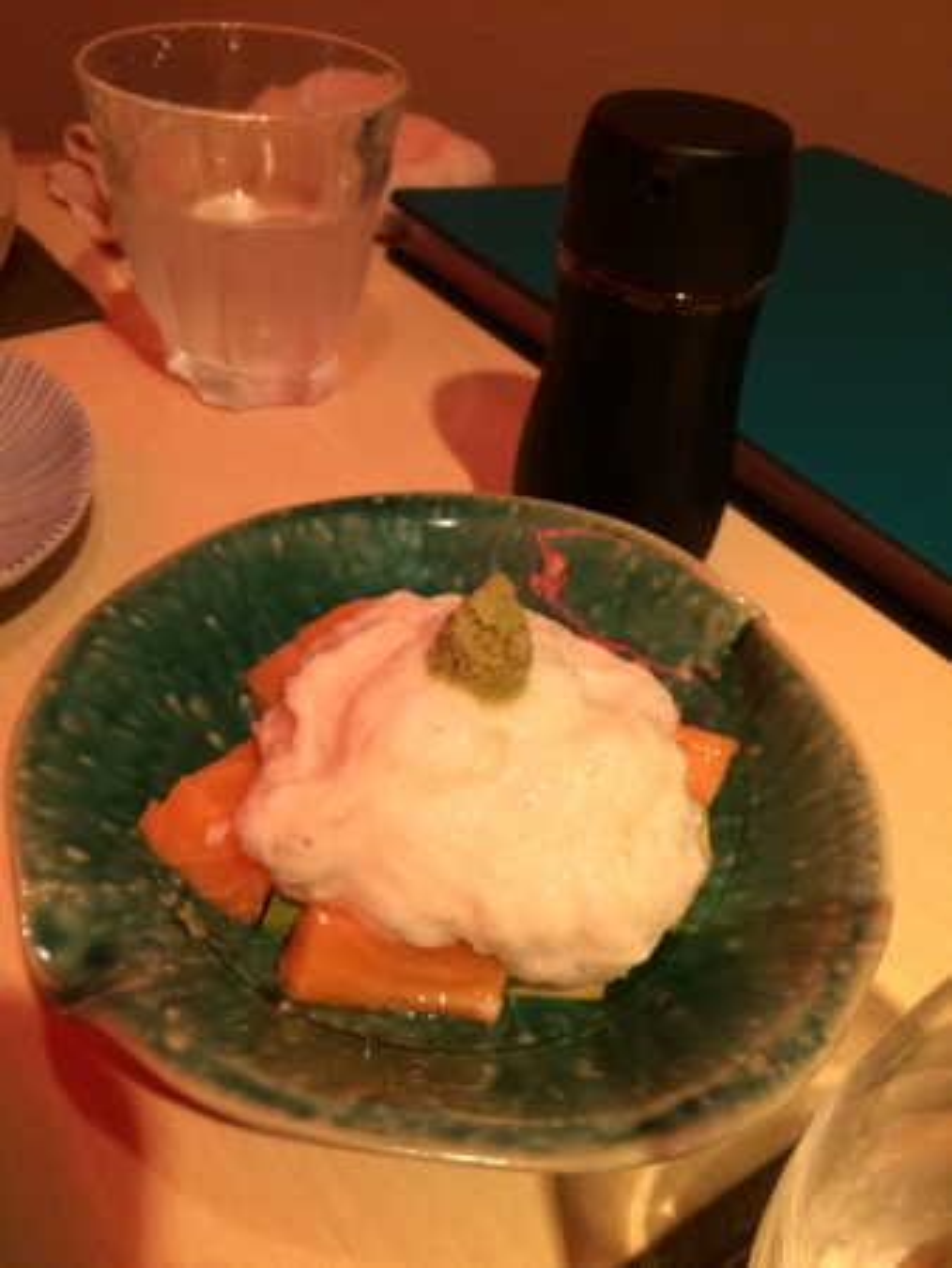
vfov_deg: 61.6
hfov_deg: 48.3
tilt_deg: -41.8
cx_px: 476
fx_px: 1062
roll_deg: -3.9
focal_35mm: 29
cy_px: 634
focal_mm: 4.15
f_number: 2.2
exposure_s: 1/33
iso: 200
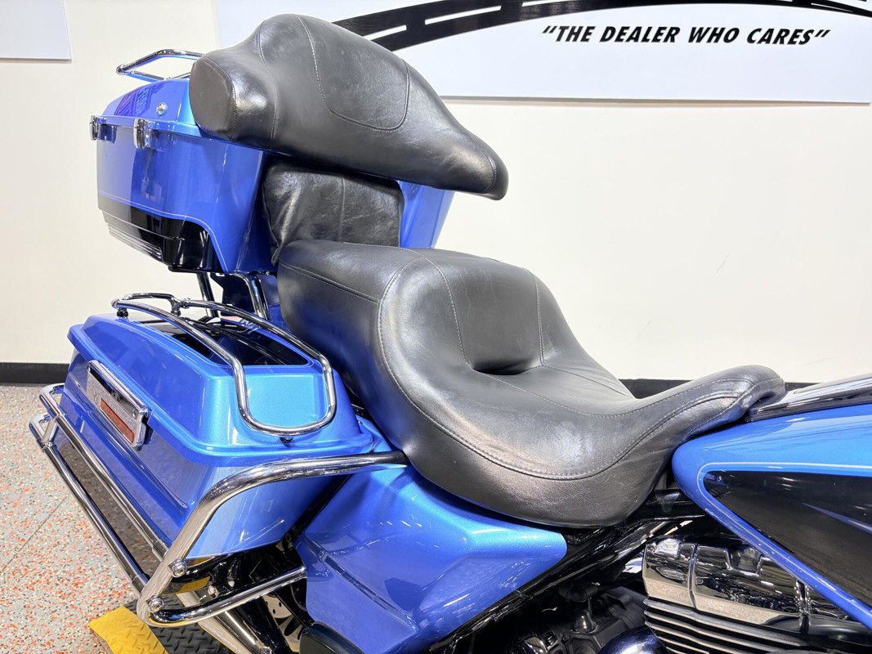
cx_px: 436
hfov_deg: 67.3
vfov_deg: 53.1
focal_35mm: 26
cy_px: 327
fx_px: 655
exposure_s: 1/120
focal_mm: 5.96
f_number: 1.6
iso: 50
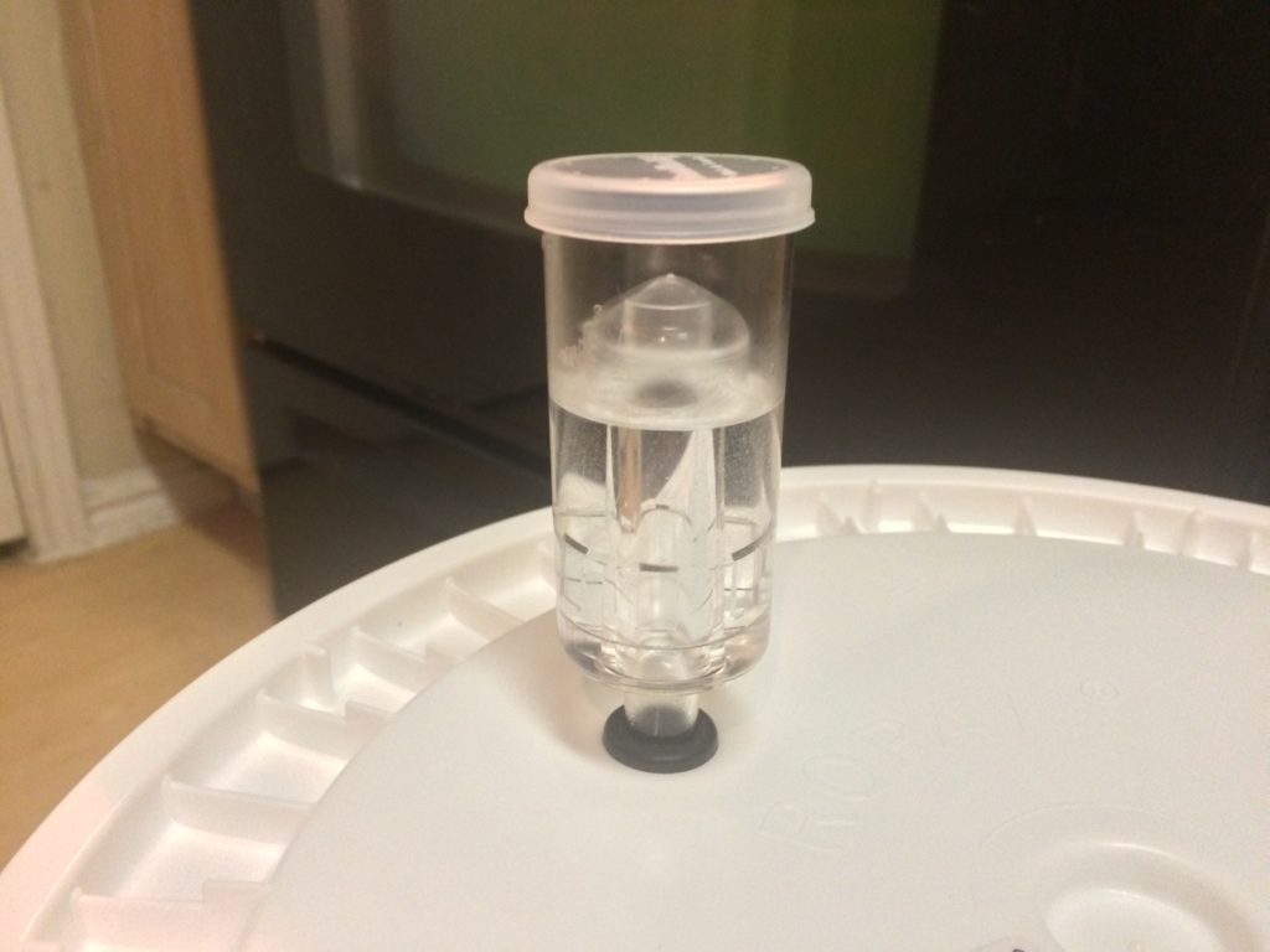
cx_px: 635
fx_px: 1064
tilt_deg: -23.0
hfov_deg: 61.7
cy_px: 476
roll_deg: -0.4
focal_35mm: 29
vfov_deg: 48.2
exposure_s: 1/15
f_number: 2.2
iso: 320
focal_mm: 4.15
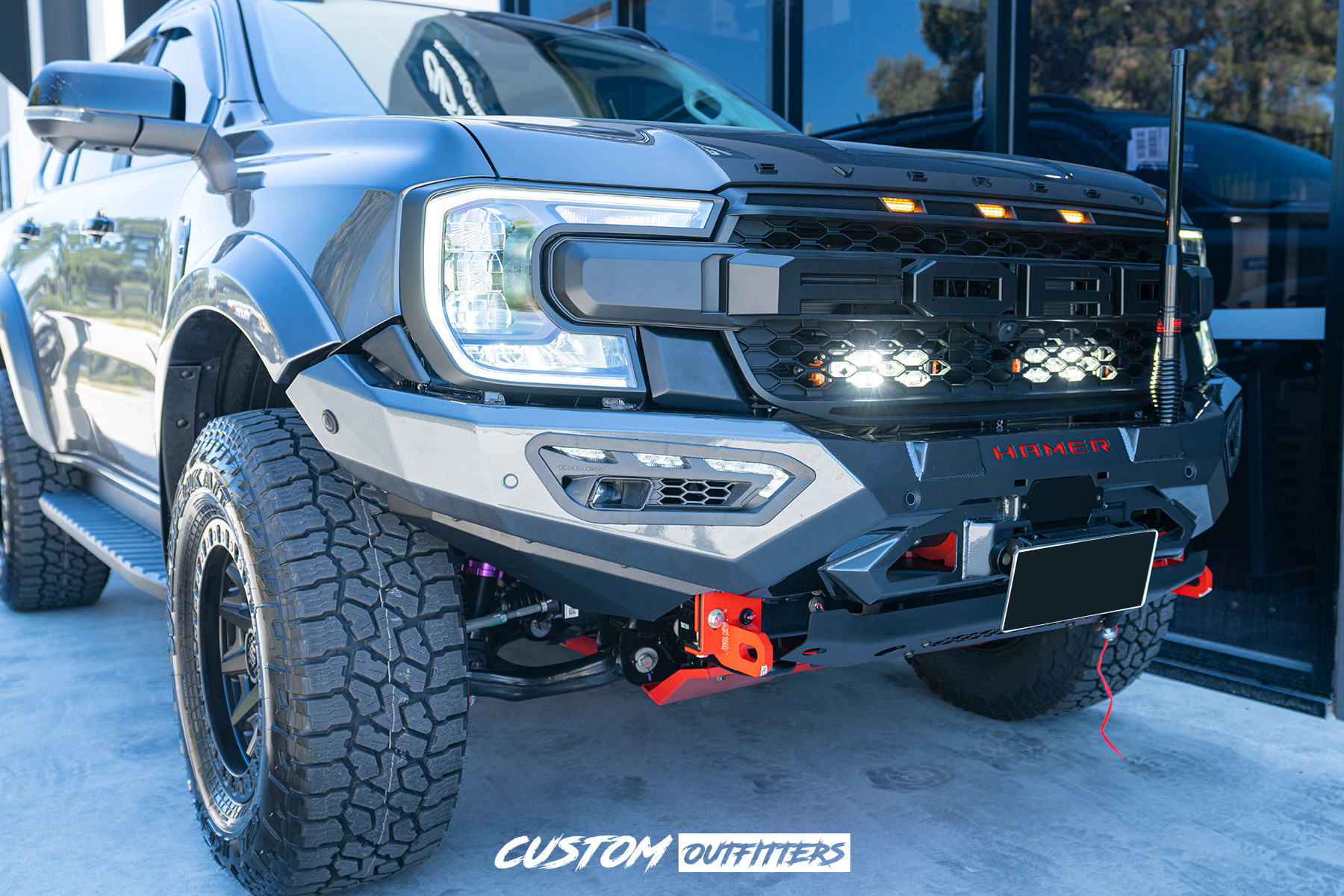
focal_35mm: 31
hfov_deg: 60.3
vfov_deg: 42.3
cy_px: 448
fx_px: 1157
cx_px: 672
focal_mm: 31
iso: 160
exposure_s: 1/60
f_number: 4
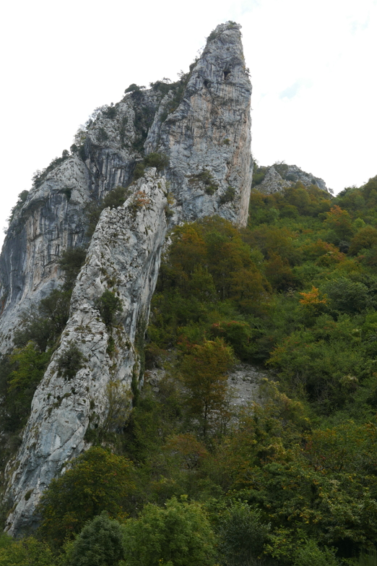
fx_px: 707
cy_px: 287
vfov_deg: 43.6
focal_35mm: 45
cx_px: 188
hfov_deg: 29.9
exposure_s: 1/125
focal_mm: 19.9
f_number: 5.6
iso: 200
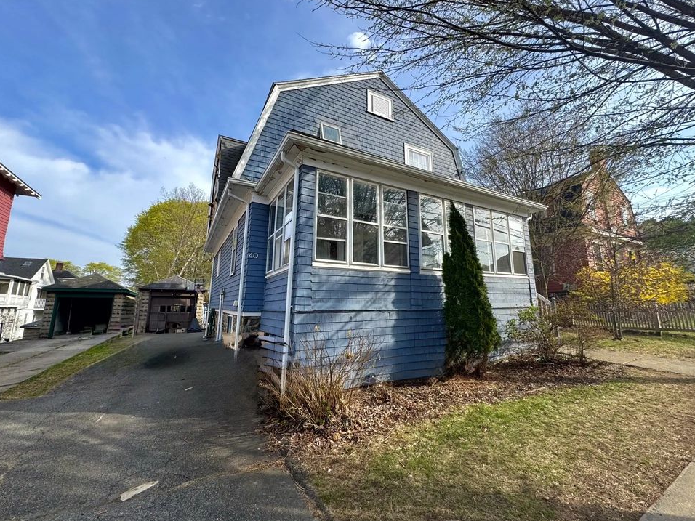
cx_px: 357
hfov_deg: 98.1
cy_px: 252
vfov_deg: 81.7
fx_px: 301
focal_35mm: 15
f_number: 2.2
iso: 40
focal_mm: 2.22
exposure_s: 1/779
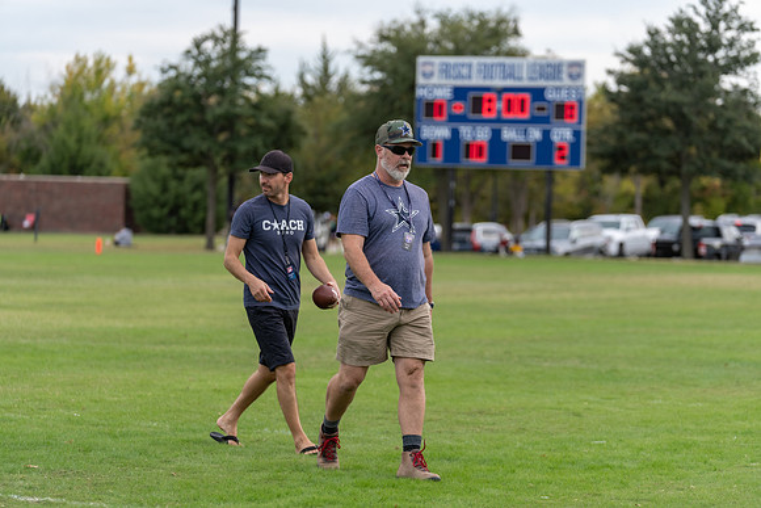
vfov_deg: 9.4
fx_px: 3087
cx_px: 380
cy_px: 254
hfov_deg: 14.1
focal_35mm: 146
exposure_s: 1/1250
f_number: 3.5
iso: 200
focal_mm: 146
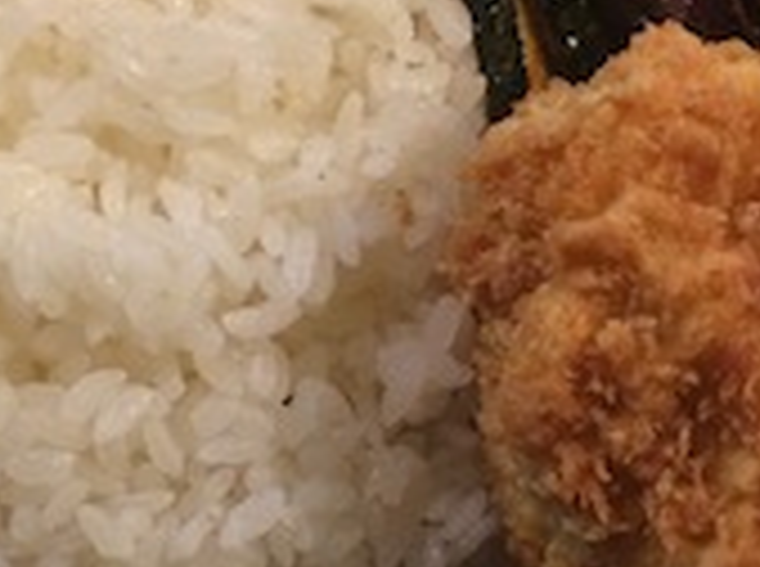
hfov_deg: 22.0
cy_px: 304
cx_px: 454
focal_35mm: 89
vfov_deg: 16.5
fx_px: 1950
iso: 250
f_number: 2.2
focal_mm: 4.12
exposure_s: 1/30
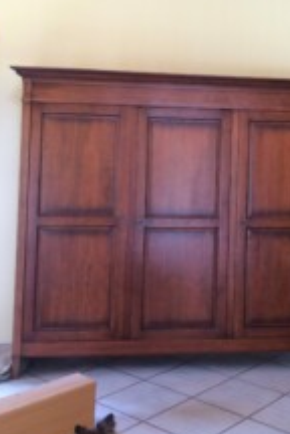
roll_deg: -0.9
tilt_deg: +1.7
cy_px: 131
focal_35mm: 48
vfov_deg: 40.4
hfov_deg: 27.4
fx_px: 580
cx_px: 238
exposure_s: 1/33
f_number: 2.2
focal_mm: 4.15
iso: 80
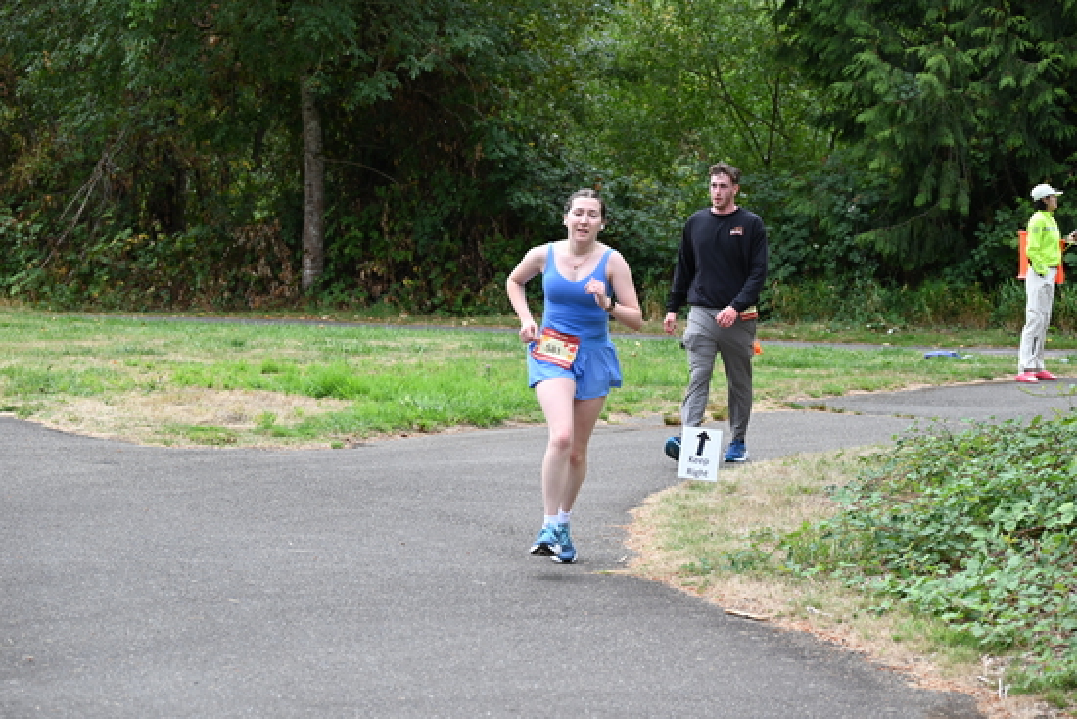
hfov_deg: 19.6
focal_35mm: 104
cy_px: 360
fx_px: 3112
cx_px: 538
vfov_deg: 13.2
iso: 320
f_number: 6.3
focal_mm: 104
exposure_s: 1/250
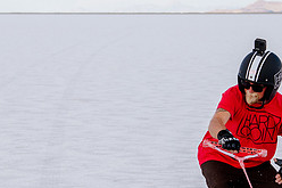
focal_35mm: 185
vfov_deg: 7.4
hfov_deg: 11.1
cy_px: 86
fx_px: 1448
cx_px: 156
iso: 400
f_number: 5.6
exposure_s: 1/1250
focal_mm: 58
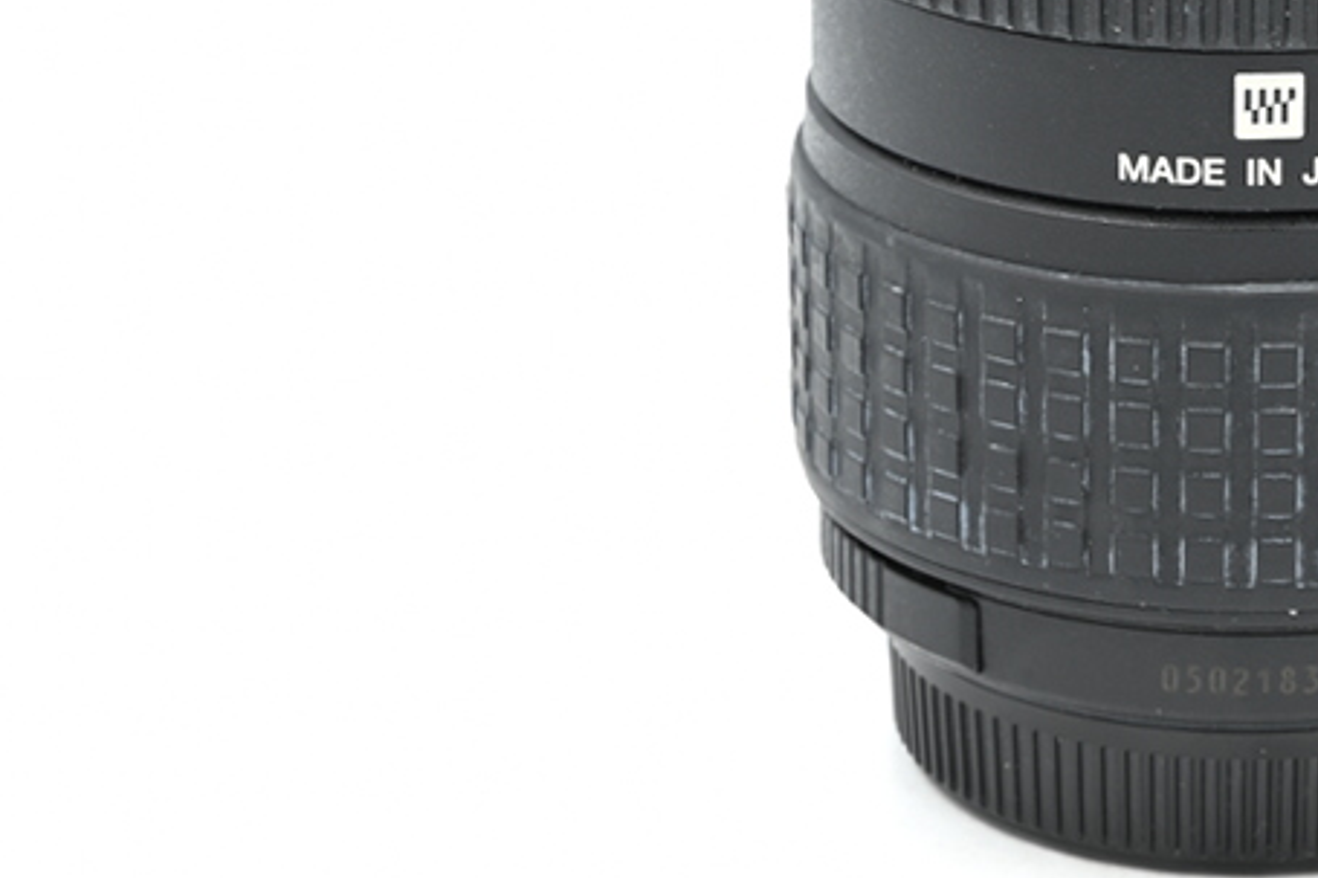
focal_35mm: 156
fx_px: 5709
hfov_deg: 13.1
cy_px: 155
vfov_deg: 8.8
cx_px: 1011
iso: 200
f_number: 16
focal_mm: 75
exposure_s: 1/13
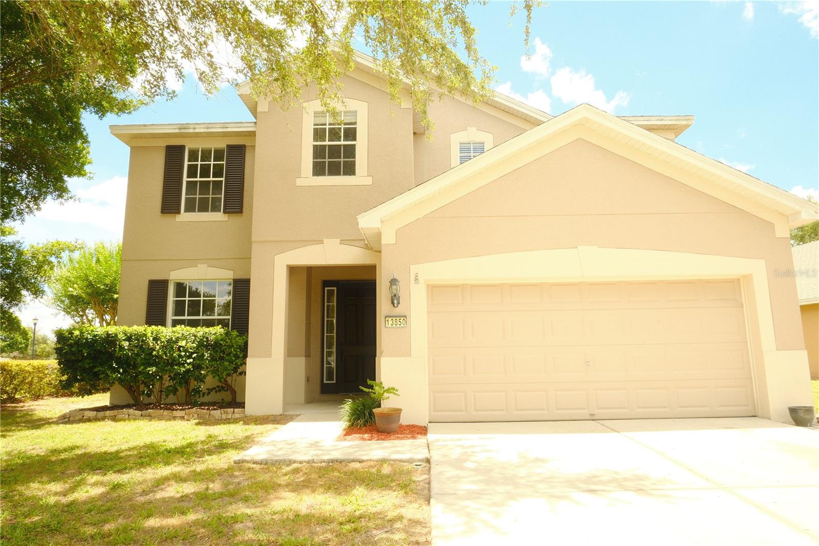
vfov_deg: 55.1
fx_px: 523
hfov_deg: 76.1
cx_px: 410
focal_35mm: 23
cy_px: 273
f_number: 16
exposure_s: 1/100
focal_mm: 15
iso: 1000
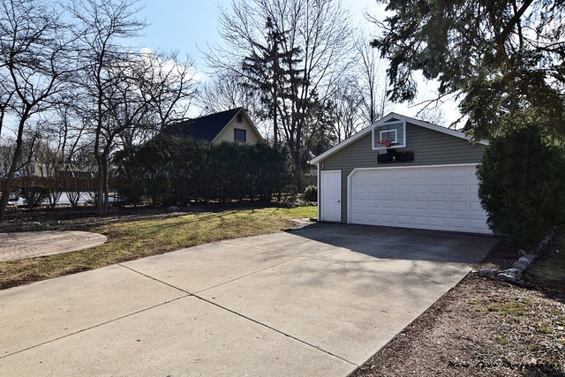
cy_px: 188
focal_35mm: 20
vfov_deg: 63.2
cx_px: 282
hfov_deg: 85.4
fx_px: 306
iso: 100
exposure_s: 1/200
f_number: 10
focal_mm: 13
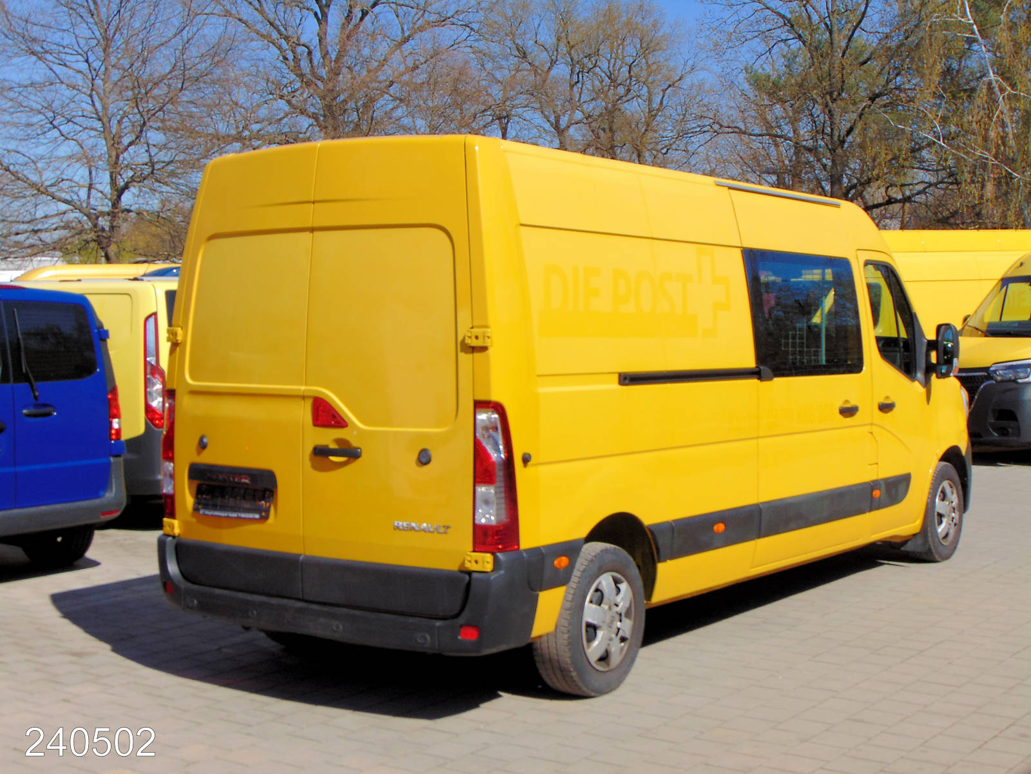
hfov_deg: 38.2
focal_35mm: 50
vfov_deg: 29.1
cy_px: 387
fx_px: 1489
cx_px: 516
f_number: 9
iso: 80
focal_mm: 9
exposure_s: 1/250
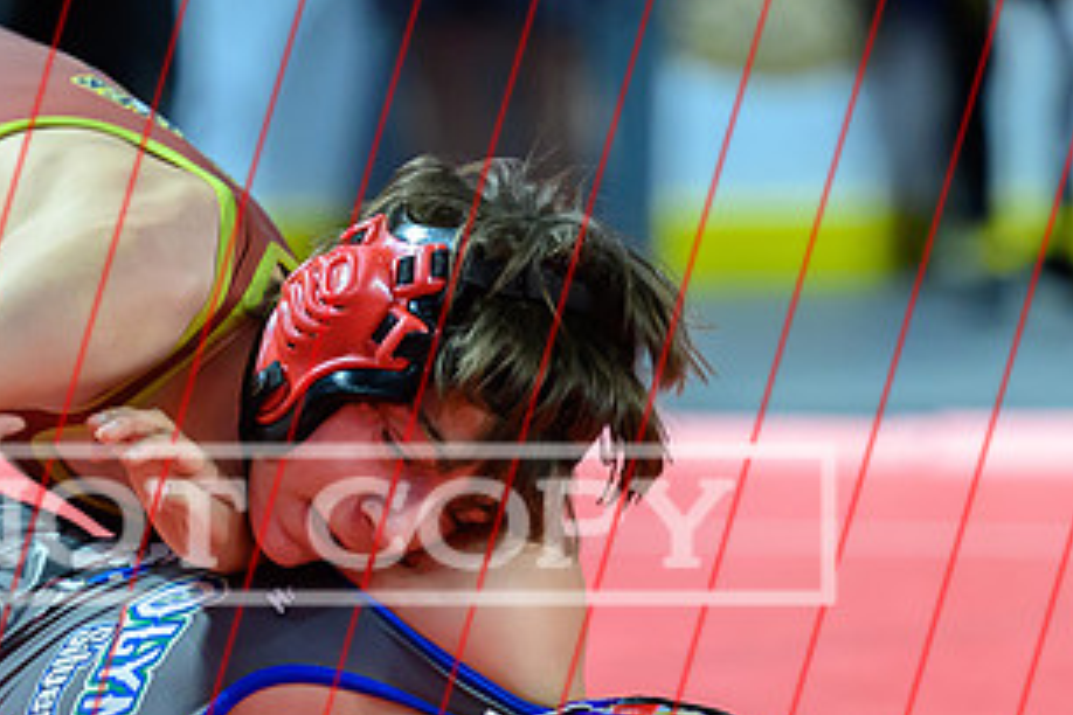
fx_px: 11564
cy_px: 807
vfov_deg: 3.5
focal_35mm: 388
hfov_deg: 5.3
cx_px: 444
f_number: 2.8
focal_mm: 145
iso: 3200
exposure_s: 1/800
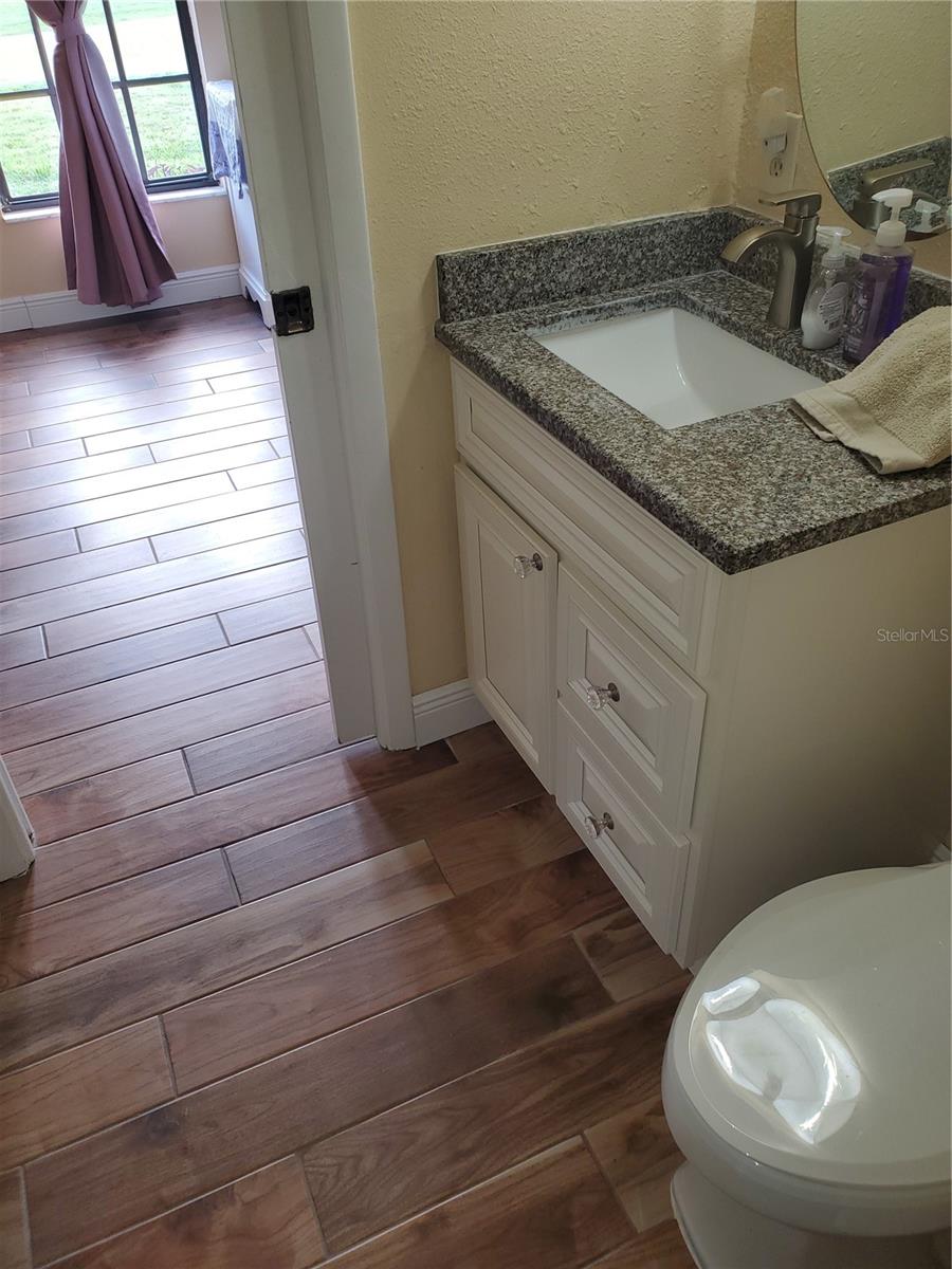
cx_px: 476
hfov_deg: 53.1
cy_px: 634
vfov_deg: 67.3
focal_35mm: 26
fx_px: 953
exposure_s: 1/60
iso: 50
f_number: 2.4
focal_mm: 4.3
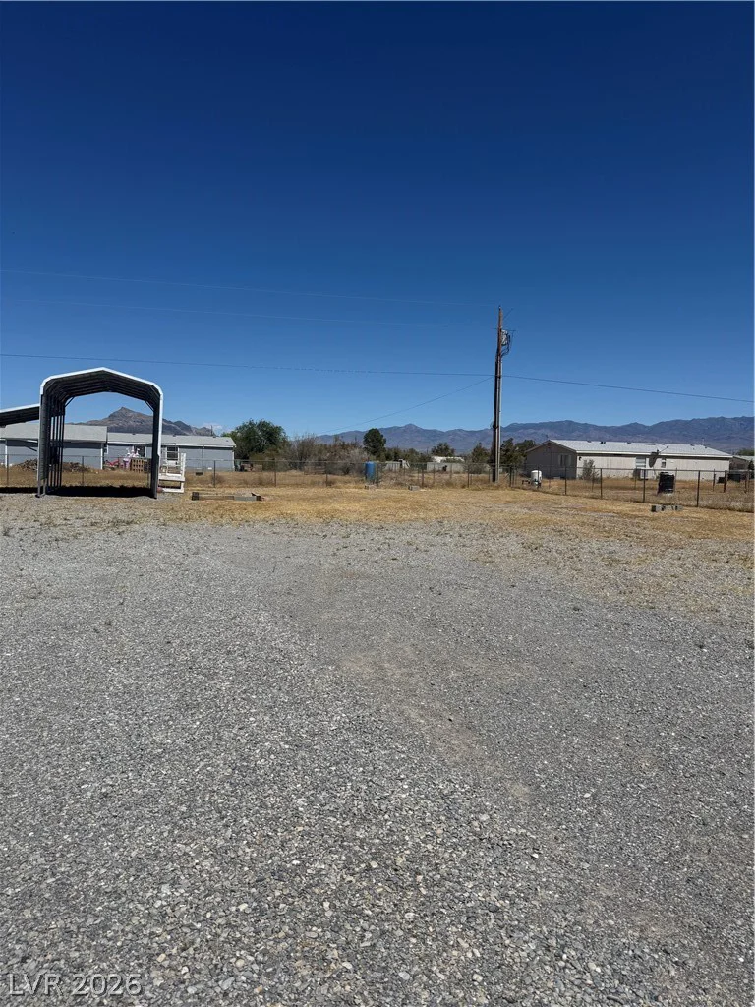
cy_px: 504
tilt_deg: -4.3
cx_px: 378
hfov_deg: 56.8
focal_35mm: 24
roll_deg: -1.8
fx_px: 698
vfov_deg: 71.6
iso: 80
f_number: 1.78
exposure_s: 1/10309
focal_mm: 6.76
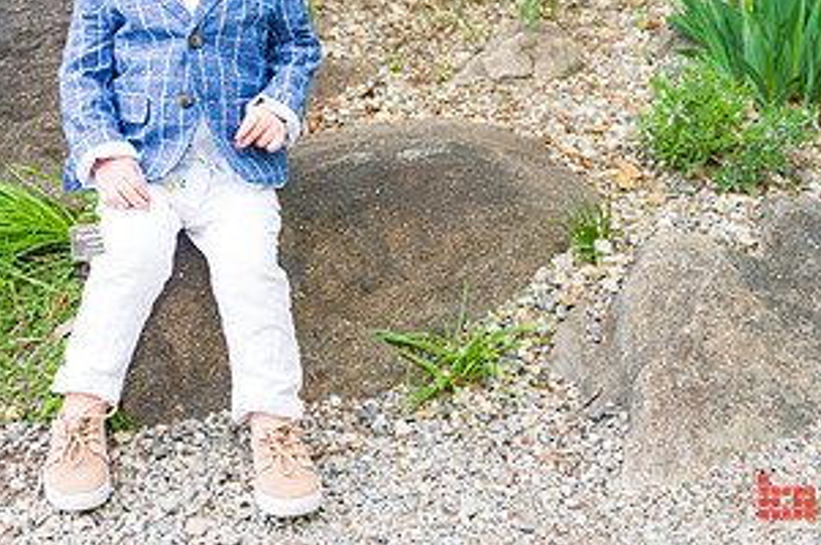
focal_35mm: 54
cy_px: 90
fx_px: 1230
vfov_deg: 24.5
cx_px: 161
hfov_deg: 35.7
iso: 200
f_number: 3.5
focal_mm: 28
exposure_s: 1/400
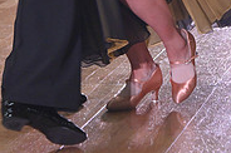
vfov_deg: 5.2
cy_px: -173
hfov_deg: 8.0
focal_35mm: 259
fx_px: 1659
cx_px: 100
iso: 2500
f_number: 5
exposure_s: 1/320
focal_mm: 82
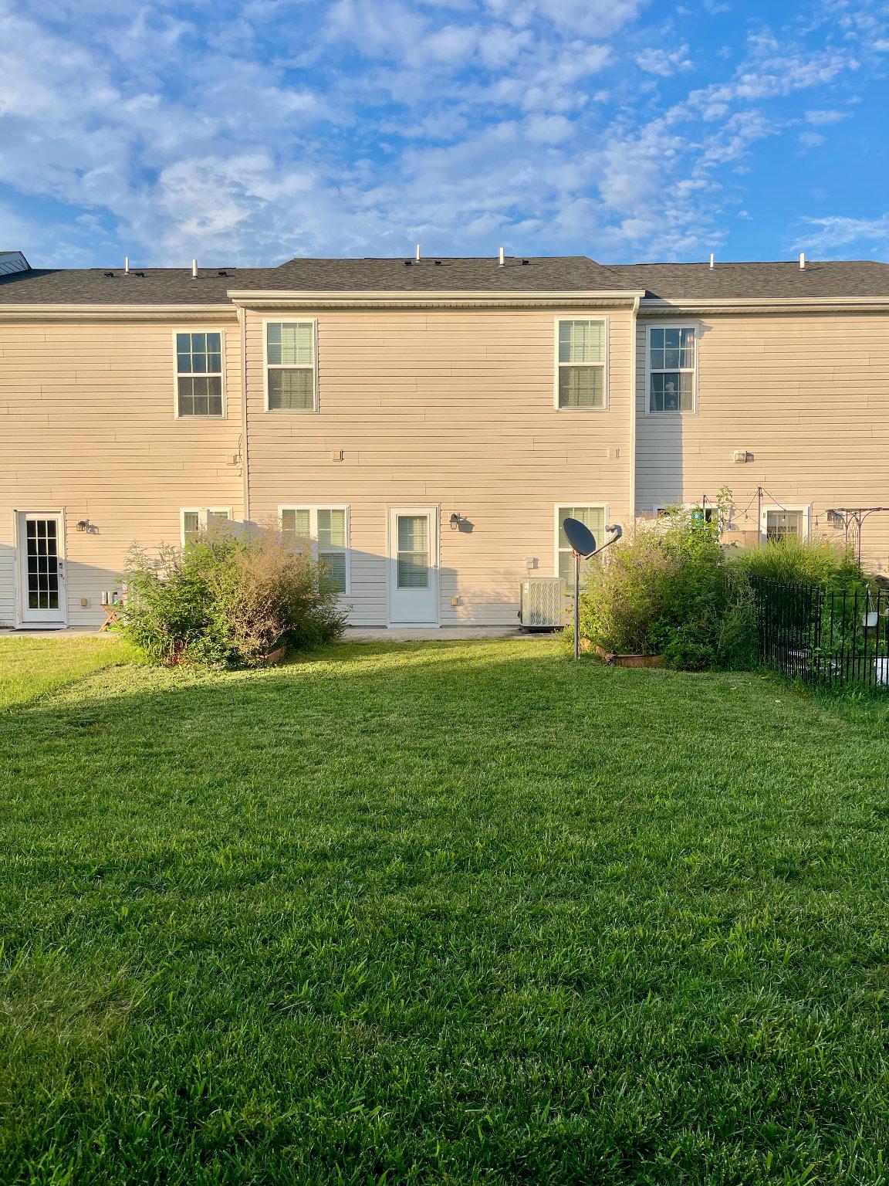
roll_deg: +0.4
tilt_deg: -1.2
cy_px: 593
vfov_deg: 69.4
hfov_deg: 54.9
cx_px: 444
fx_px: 856
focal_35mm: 25
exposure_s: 1/2433
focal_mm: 5.1
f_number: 1.6
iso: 32
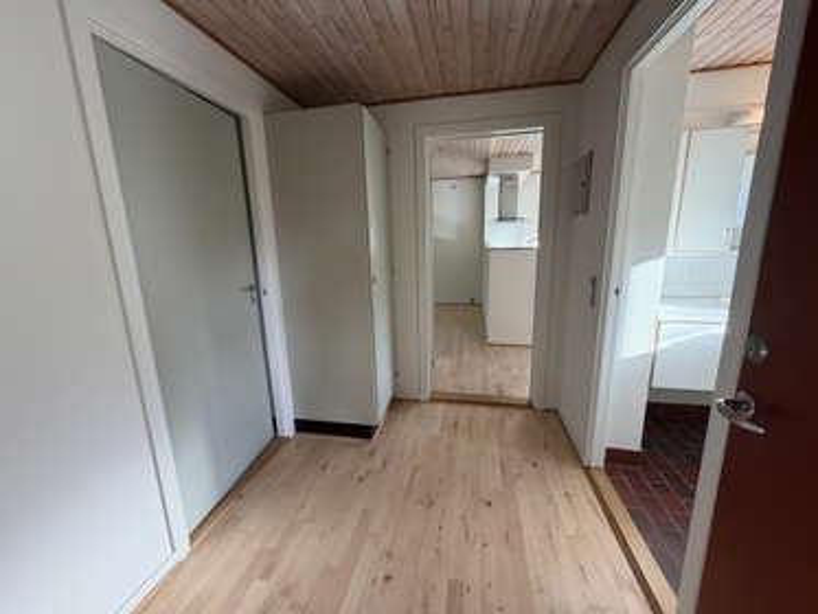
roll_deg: +1.0
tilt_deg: -12.2
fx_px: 331
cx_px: 409
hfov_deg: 102.0
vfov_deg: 85.7
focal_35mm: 14
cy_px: 307
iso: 125
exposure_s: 1/100
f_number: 2.2
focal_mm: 2.22
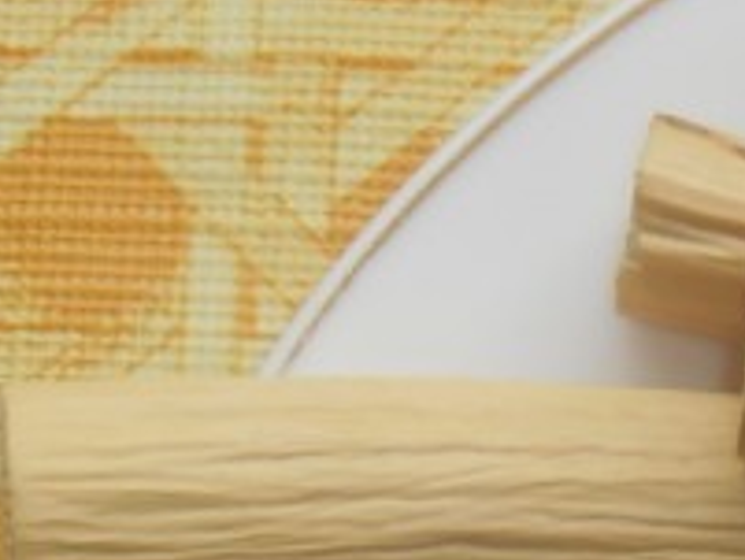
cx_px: 1360
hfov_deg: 5.5
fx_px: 7666
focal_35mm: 356
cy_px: 990
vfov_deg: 4.1
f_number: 4.5
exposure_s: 1/60
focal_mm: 12.5
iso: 80
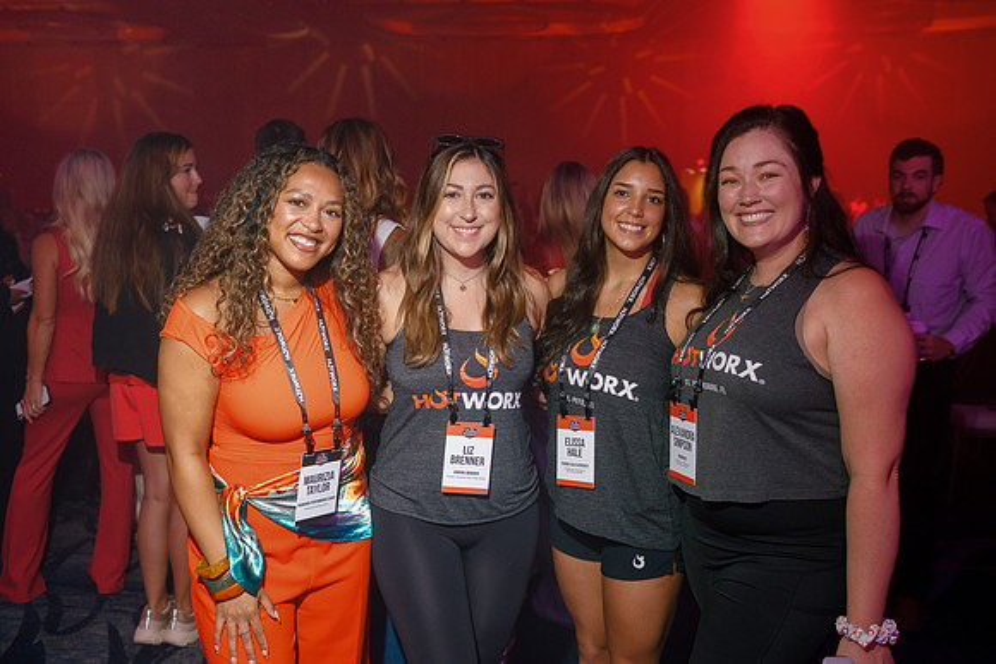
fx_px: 969
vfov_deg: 37.9
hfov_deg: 54.4
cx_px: 498
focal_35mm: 35
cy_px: 332
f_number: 4
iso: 1250
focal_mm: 35
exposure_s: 1/160
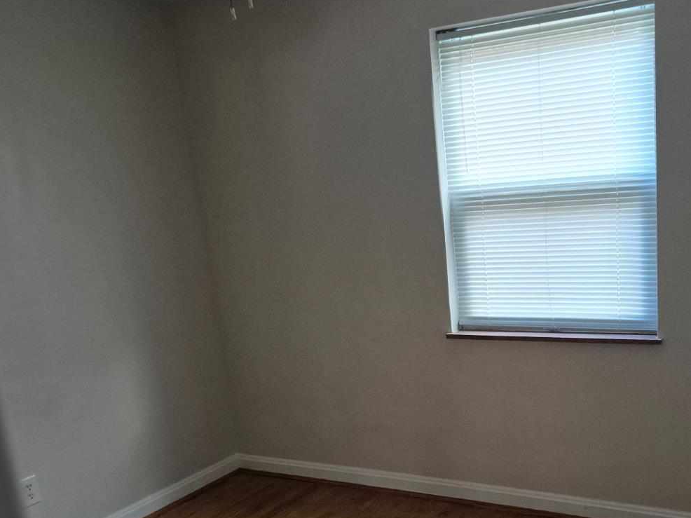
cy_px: 345
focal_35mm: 35
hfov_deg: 51.8
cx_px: 452
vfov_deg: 40.2
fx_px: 698
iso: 1250
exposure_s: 1/240
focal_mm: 5.4
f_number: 1.8
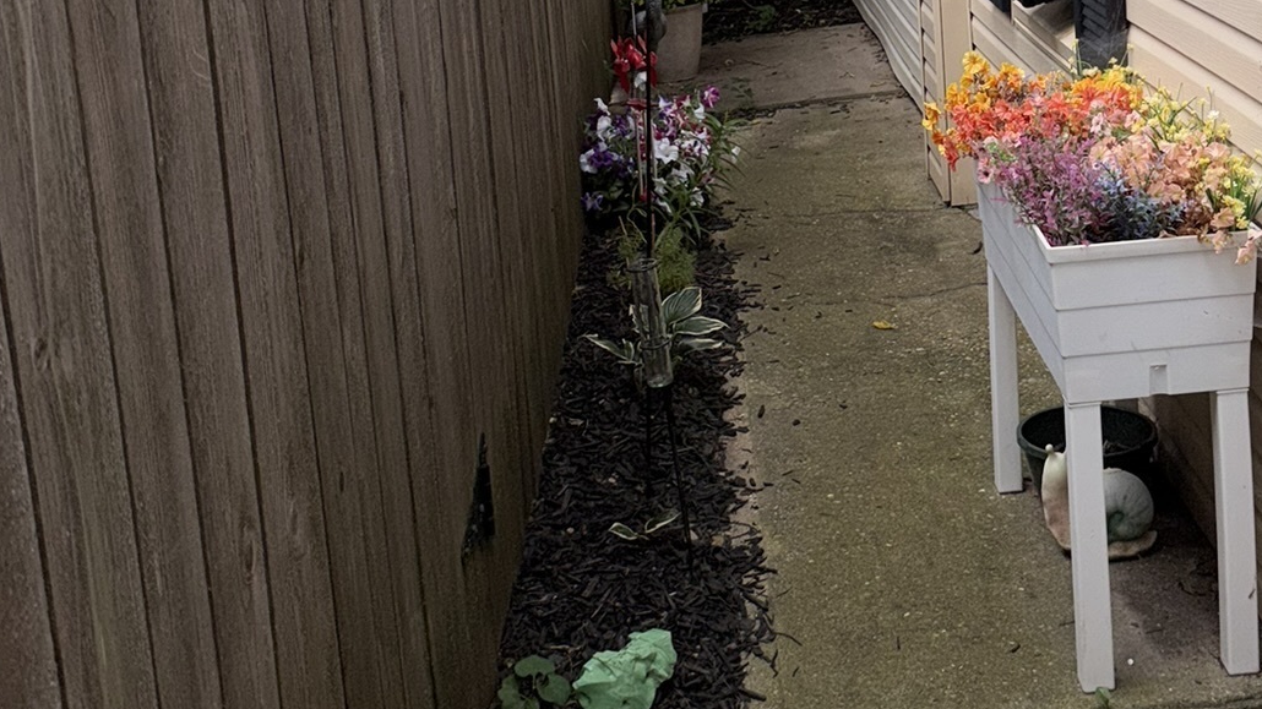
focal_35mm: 52
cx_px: 904
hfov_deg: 39.1
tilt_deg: -8.3
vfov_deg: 22.0
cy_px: -47
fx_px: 1740
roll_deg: +3.1
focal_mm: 6.76
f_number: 1.78
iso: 50
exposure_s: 1/646
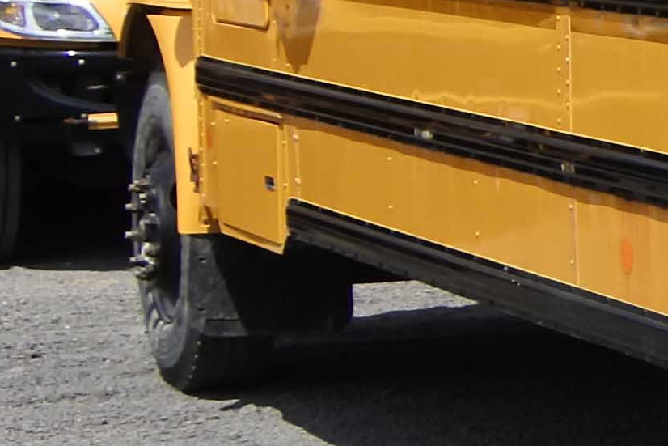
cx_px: 2042
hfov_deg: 9.0
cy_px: -100
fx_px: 3377
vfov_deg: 7.5
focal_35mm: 182
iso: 160
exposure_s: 1/800
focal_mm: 10
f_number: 5
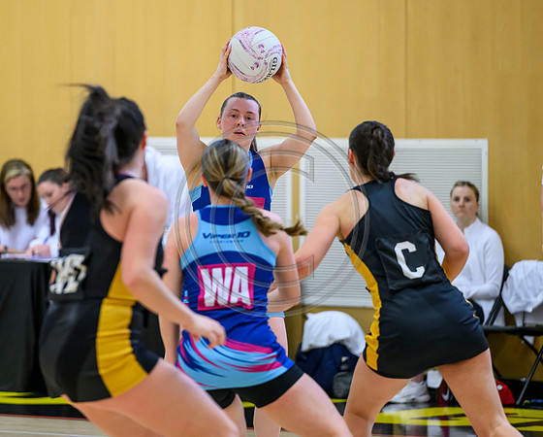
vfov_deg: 5.9
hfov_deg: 7.3
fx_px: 4237
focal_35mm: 263
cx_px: 193
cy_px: 184
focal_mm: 200
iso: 3200
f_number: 3.2
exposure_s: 1/1000
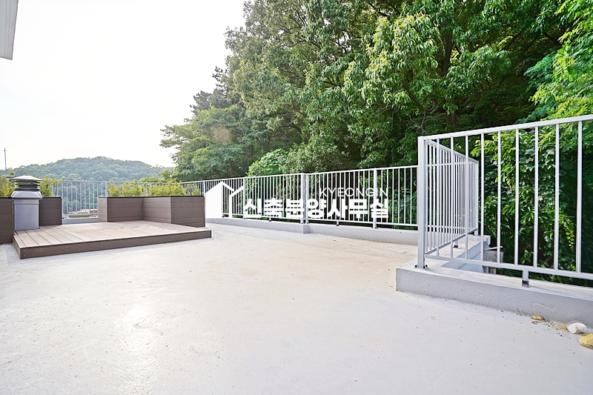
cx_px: 296
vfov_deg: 70.4
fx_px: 280
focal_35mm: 17
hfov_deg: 93.3
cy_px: 198
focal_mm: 17
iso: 250
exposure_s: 1/250
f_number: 5.6
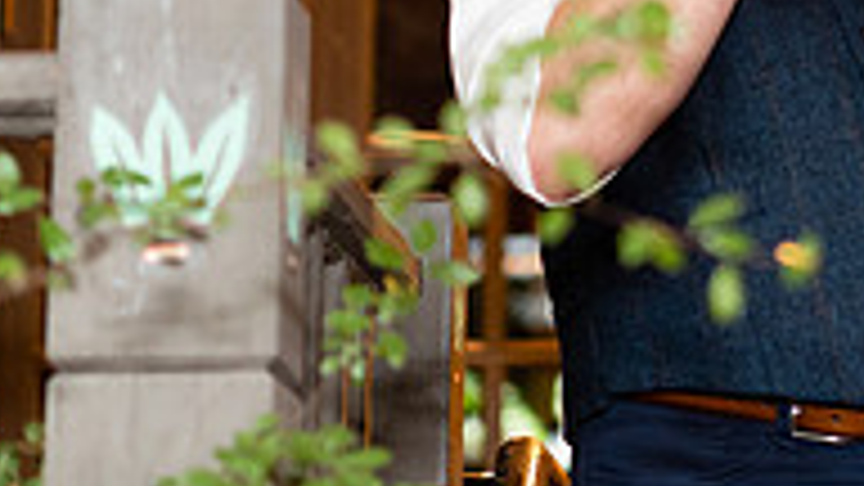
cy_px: -254
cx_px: 842
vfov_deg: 6.9
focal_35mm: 174
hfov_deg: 12.2
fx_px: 3986
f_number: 2
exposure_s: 1/160
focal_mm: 55
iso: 1600
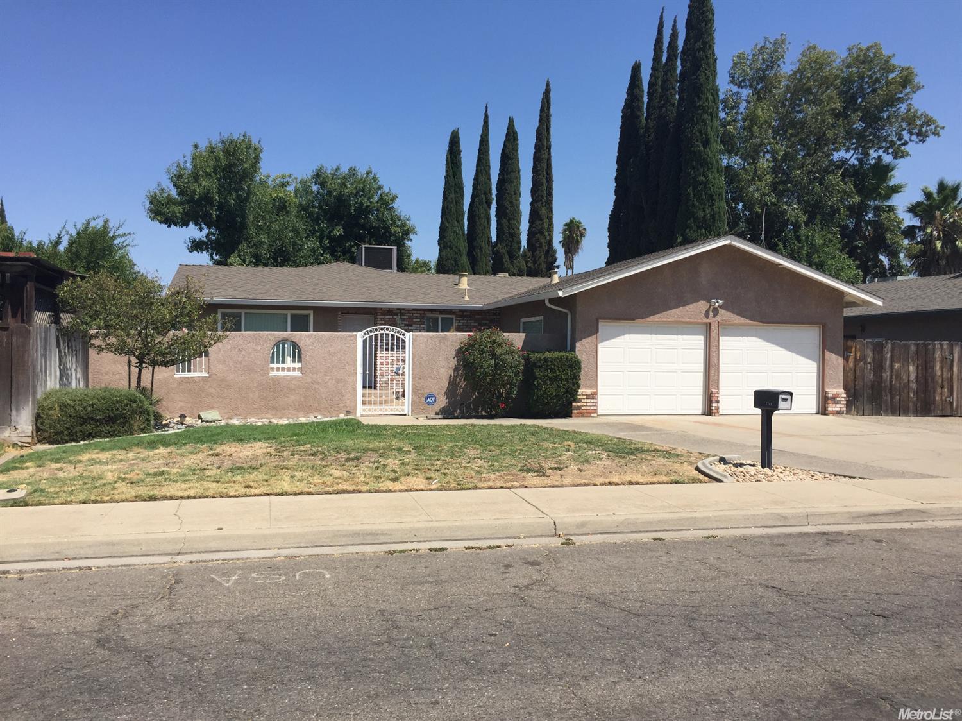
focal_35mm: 29
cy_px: 360
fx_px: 806
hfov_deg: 61.7
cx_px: 481
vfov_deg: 48.2
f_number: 2.2
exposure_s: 1/2326
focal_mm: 4.15
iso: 32
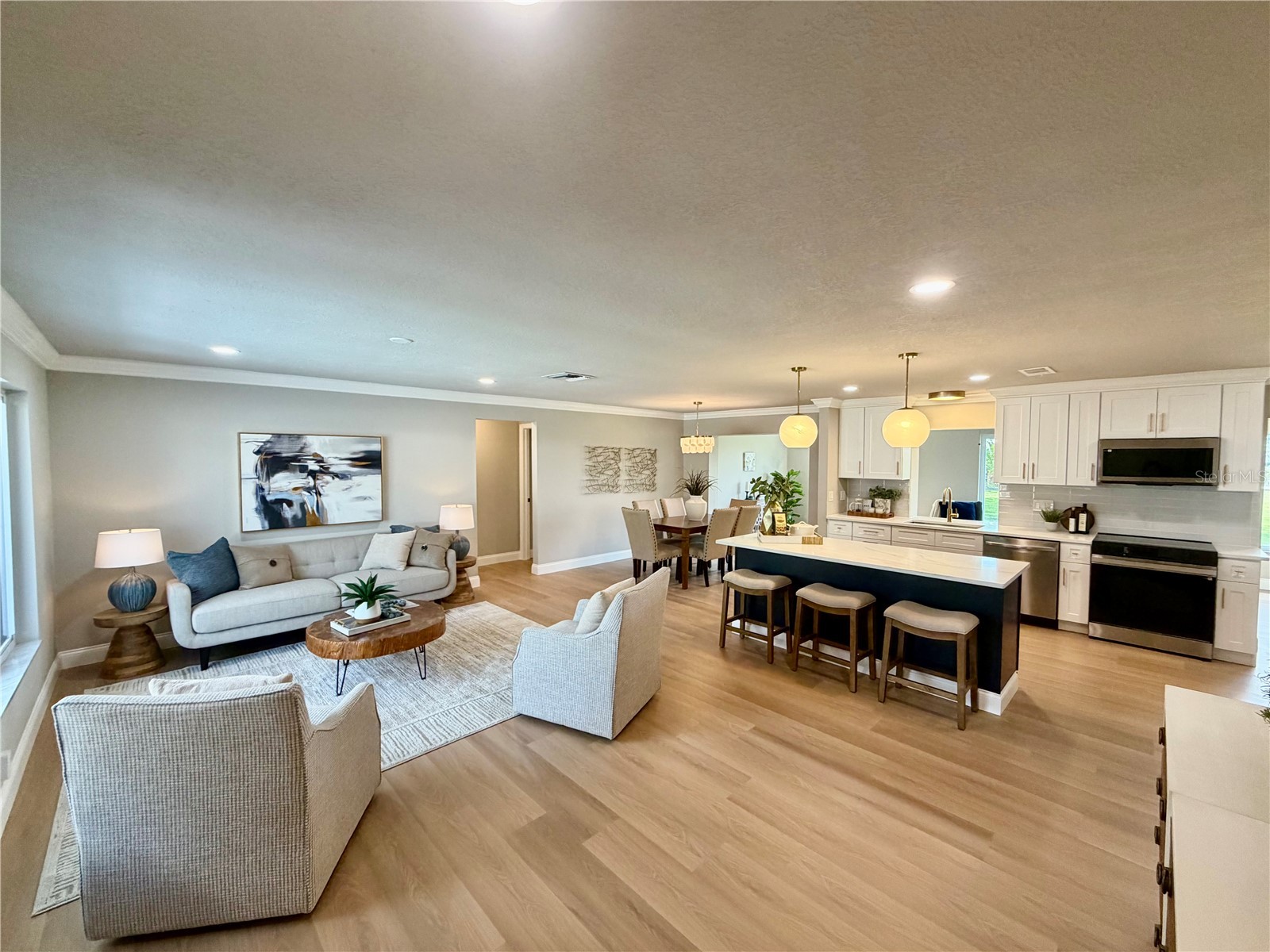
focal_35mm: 14
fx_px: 514
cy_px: 476
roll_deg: -0.2
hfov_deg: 102.1
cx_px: 635
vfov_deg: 85.7
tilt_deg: -2.3
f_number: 2.2
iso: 250
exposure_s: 1/120
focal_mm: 2.22
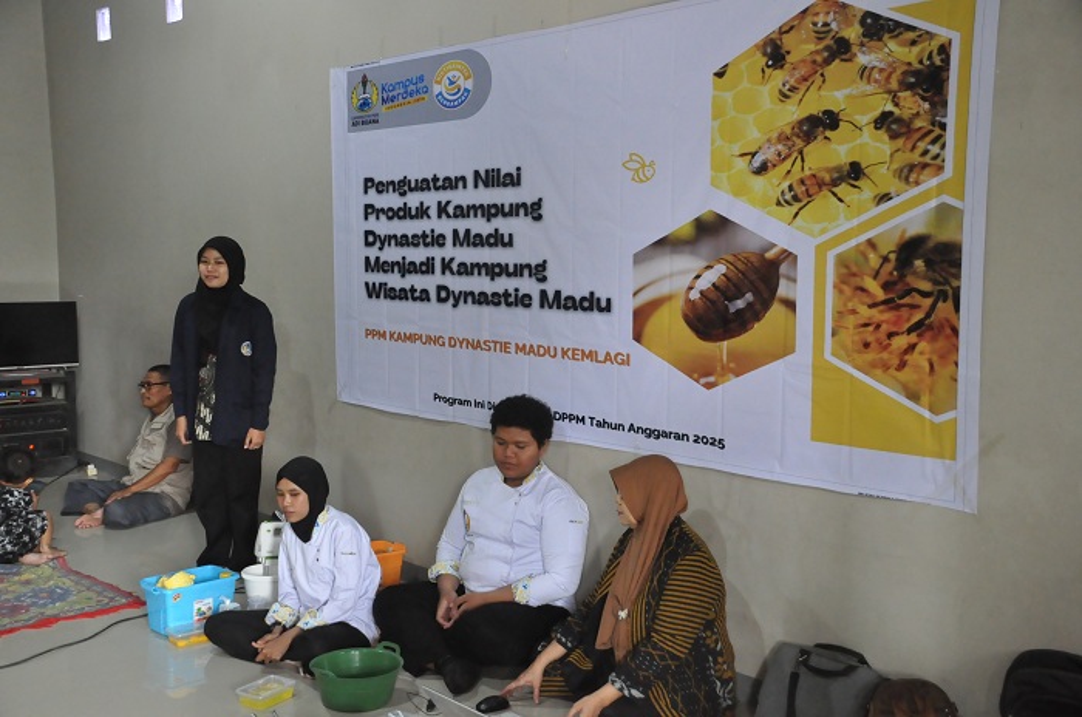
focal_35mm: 39
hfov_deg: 49.6
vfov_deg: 34.1
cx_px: 541
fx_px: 1170
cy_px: 358
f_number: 3.8
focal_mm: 26
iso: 3200
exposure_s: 1/100
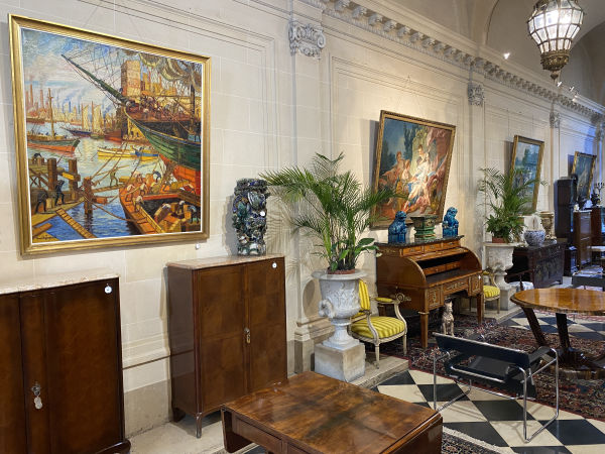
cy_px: 227
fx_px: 454
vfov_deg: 53.1
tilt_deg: -2.8
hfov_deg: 67.3
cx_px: 302
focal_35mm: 26
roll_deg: +1.5
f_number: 1.8
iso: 125
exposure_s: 1/50
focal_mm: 4.25
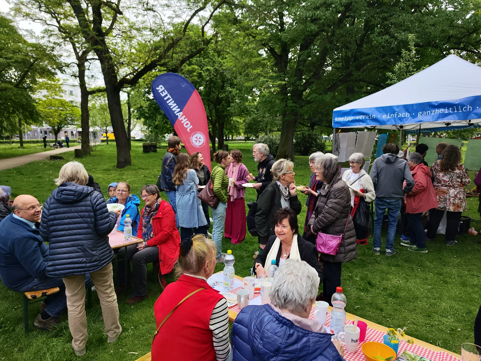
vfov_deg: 58.9
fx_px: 320
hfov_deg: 73.9
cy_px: 180
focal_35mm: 23
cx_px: 240
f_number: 1.69
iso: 50
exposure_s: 1/505
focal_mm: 7.01
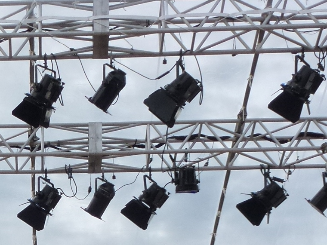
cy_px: 367
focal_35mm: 128
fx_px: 1209
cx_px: -119
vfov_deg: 11.1
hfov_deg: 14.6
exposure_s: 1/100
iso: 160
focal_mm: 6.8
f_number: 3.8
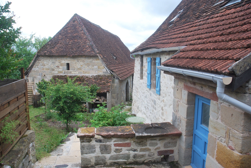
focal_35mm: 27
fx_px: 188
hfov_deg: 67.3
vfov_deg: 48.0
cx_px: 126
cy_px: 84
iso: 100
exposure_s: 1/160
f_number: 6.3
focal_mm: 18
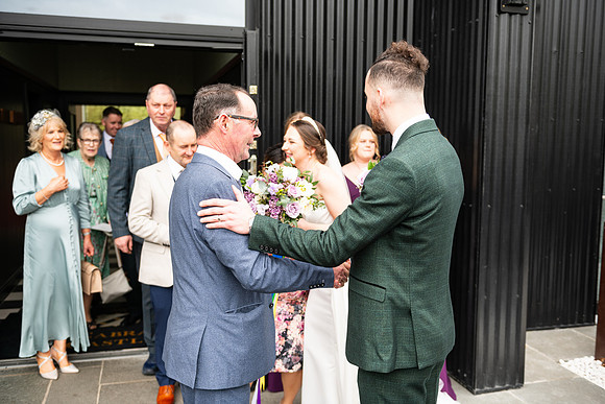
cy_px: 202
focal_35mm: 35
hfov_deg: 54.4
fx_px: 588
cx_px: 302
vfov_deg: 37.9
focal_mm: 35
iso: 160
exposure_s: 1/200
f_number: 3.5
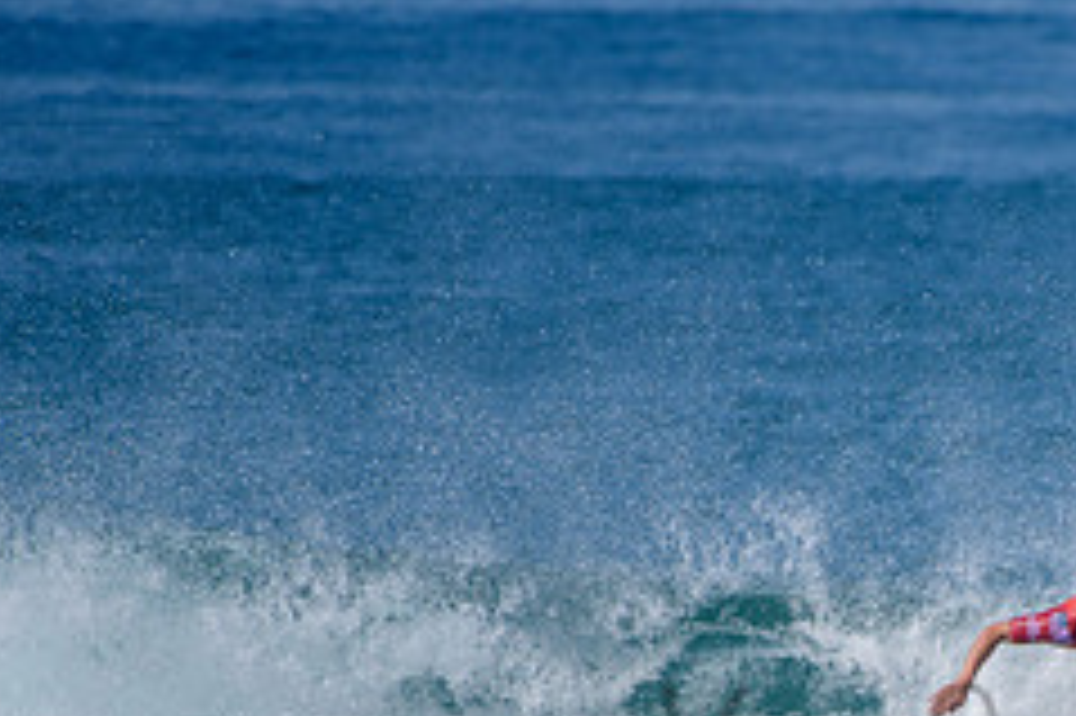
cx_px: 1126
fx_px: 36289
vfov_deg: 1.1
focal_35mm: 1215
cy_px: 714
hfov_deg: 1.7
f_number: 5.6
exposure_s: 1/2000
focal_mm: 500
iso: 160
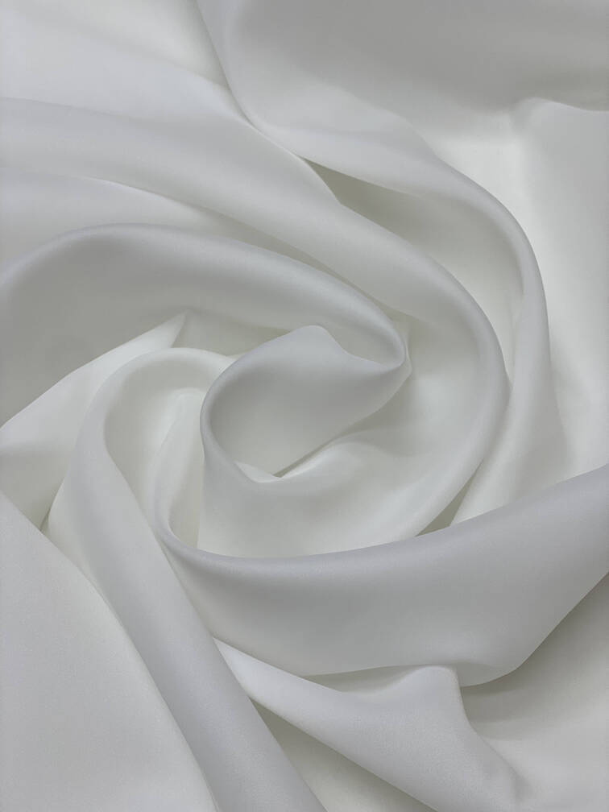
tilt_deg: -58.7
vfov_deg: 36.8
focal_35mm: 52
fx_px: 1220
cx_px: 304
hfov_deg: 28.0
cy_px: 406
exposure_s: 1/188
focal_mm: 6
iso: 20
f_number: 2
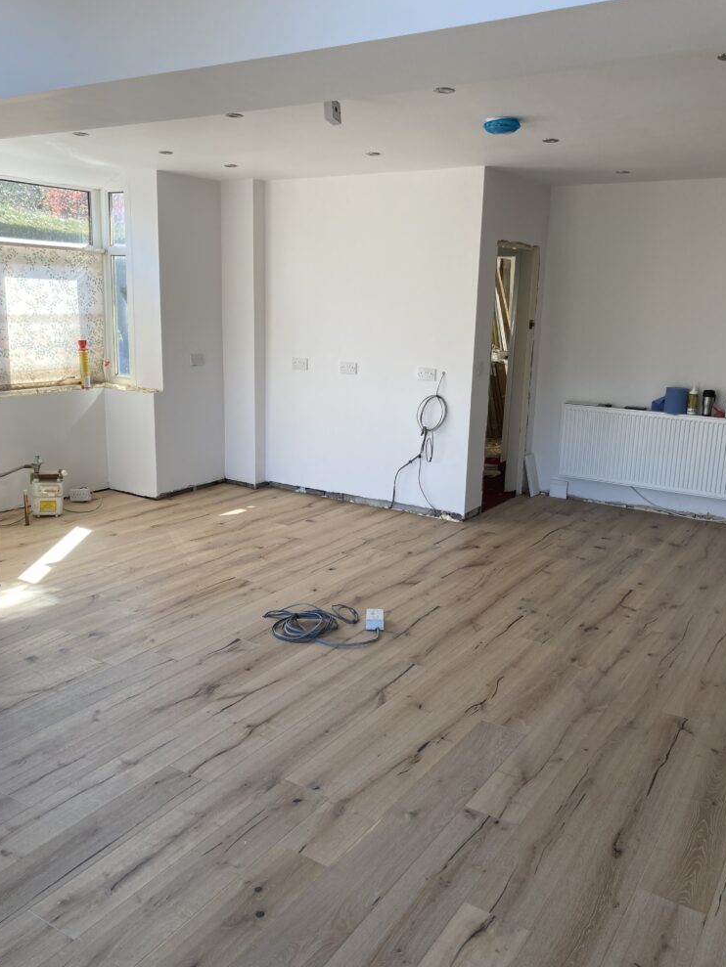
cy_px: 498
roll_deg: -2.3
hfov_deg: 48.2
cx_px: 362
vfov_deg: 61.6
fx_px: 811
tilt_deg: -13.3
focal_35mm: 29
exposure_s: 1/121
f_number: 1.8
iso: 25
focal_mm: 3.99
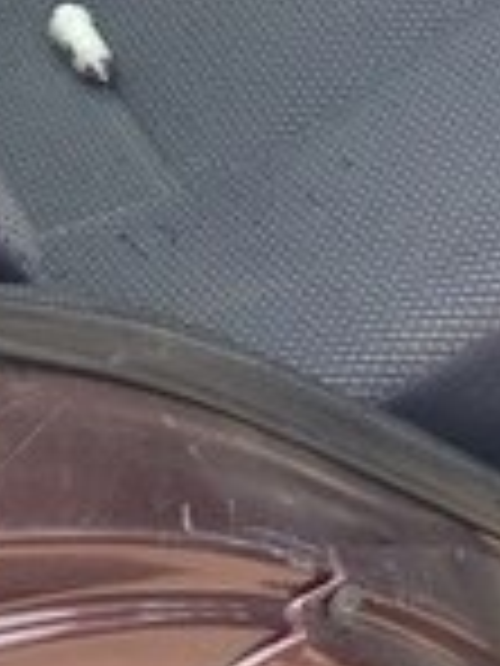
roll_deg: +0.9
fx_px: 2831
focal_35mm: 147
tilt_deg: -30.0
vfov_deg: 12.7
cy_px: -331
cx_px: 698
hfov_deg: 9.8
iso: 50
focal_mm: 4.12
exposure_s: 1/138
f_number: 2.4
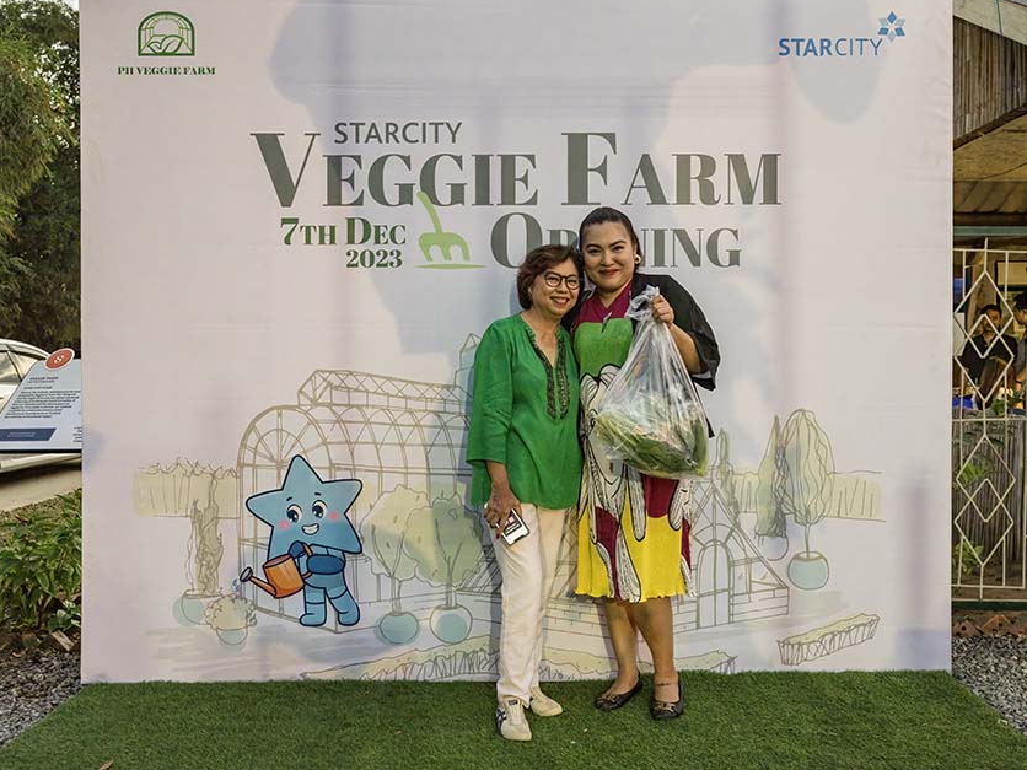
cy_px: 381
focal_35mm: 32
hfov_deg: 56.8
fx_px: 949
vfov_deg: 44.2
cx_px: 532
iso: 12800
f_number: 5.6
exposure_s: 1/200
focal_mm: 29
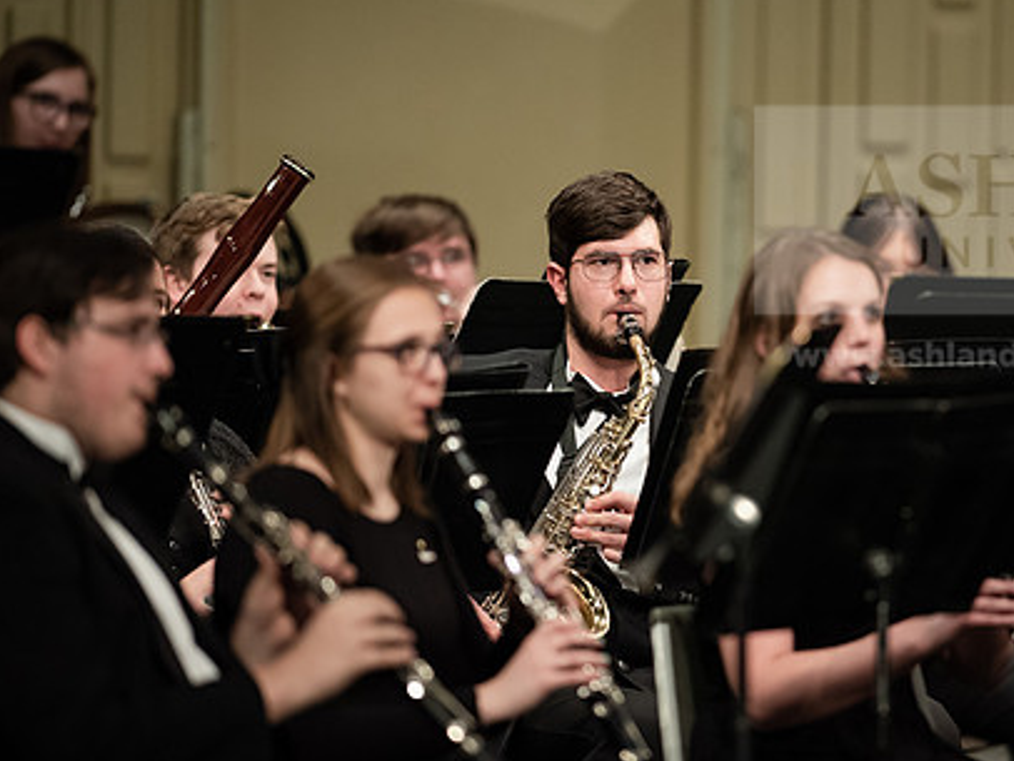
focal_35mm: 412
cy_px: 408
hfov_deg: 4.8
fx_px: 12076
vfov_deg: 3.6
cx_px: 679
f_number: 2.8
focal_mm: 300
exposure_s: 1/250
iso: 2500
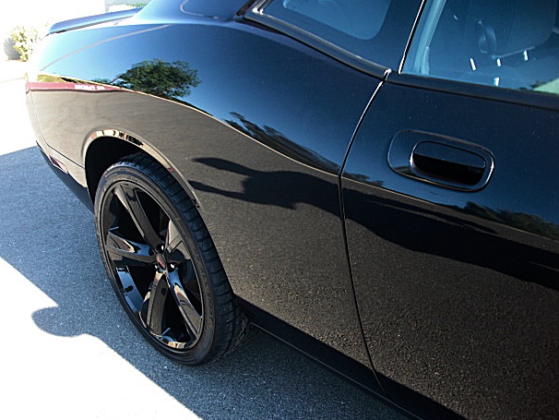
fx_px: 614
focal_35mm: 38
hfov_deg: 48.9
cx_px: 268
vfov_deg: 37.7
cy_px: 210
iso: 50
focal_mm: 6.3
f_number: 2.8
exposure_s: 1/80
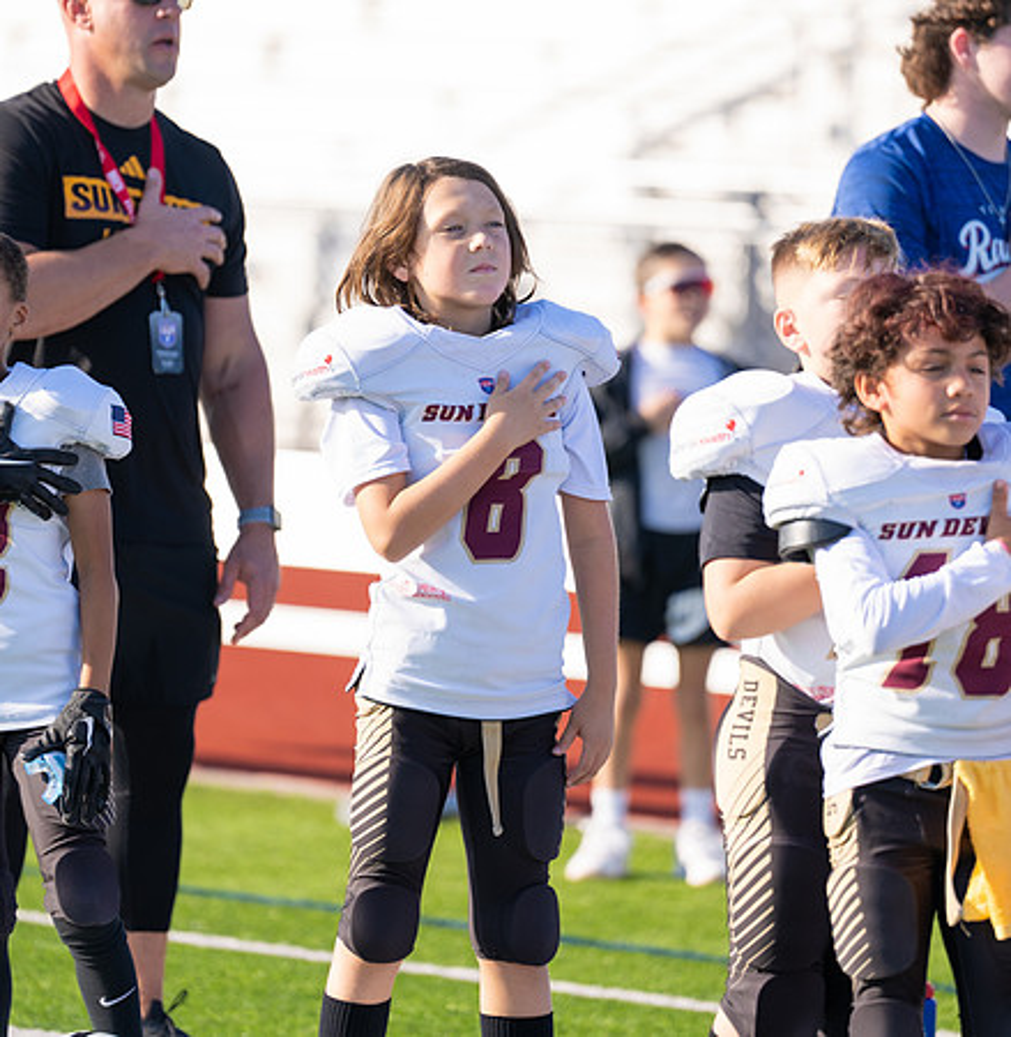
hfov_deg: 5.7
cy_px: 426
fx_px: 10172
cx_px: 432
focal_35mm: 304
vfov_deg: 5.8
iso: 125
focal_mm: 200
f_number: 2.8
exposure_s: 1/800
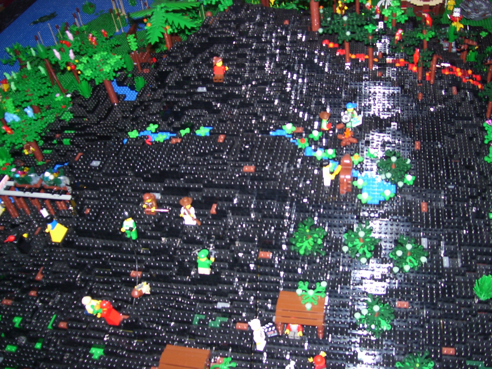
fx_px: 512
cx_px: 246
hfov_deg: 51.4
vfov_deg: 39.7
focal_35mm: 36
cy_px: 184
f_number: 2.7
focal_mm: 6
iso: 80
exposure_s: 1/60
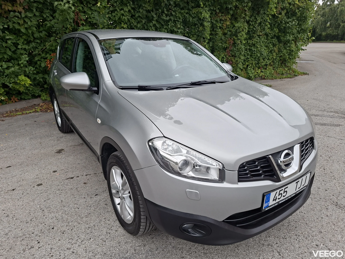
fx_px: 229
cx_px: 172
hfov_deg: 73.9
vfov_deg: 58.9
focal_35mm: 23
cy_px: 130
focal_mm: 5.54
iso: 40
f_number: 1.8
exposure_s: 1/133
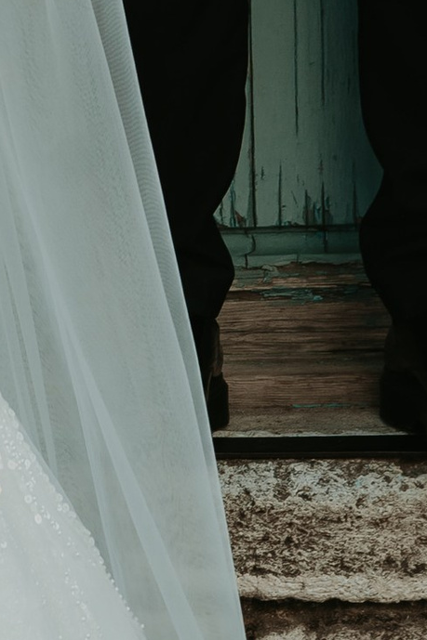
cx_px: -100
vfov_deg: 9.4
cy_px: -886
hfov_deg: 7.0
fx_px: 3471
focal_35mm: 195
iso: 250
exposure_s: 1/125
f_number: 6.3
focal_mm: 35
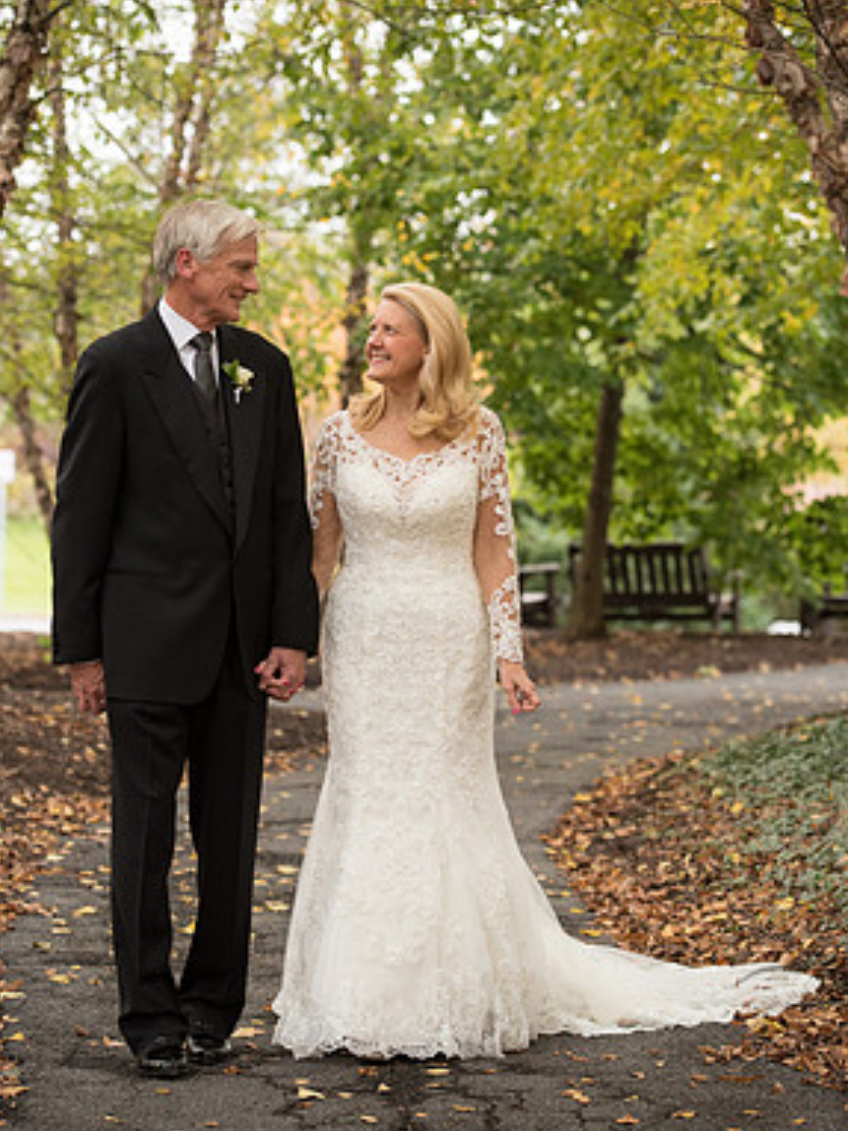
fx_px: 4281
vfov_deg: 15.1
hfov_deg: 11.3
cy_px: 568
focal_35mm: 131
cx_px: 420
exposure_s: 1/250
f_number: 3.2
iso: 800
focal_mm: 90
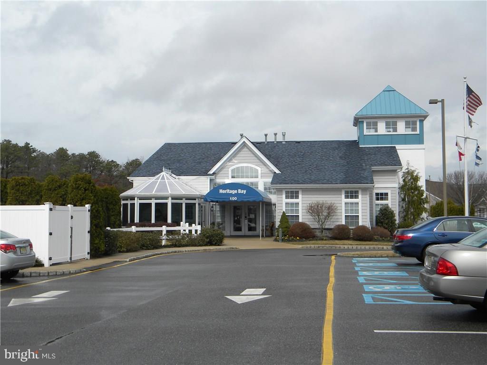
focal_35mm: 47
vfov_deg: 30.9
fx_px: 661
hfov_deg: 40.4
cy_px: 182
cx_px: 244
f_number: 7.8
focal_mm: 8.6
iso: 80
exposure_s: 1/267
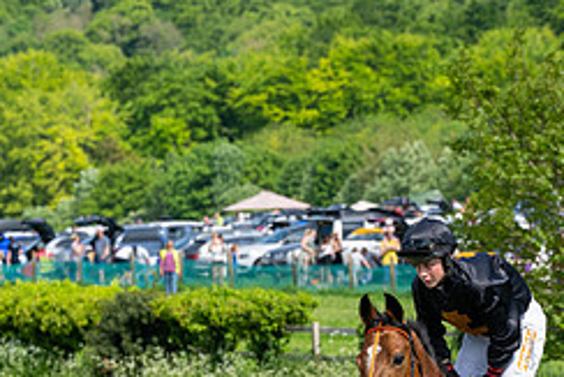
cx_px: 510
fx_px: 5204
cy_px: 493
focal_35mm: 332
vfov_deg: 4.1
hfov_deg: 6.2
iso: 200
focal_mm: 120
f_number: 5.6
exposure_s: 1/1250
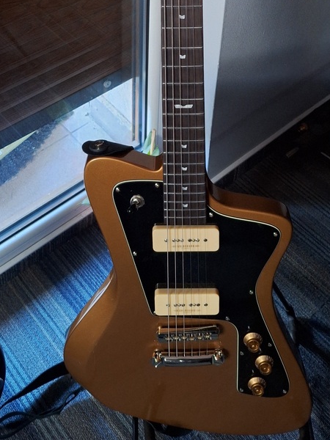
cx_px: 166
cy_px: 21
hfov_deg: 31.5
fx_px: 585
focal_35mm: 46
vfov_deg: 37.7
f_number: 1.8
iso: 640
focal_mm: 5.54
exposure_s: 1/20
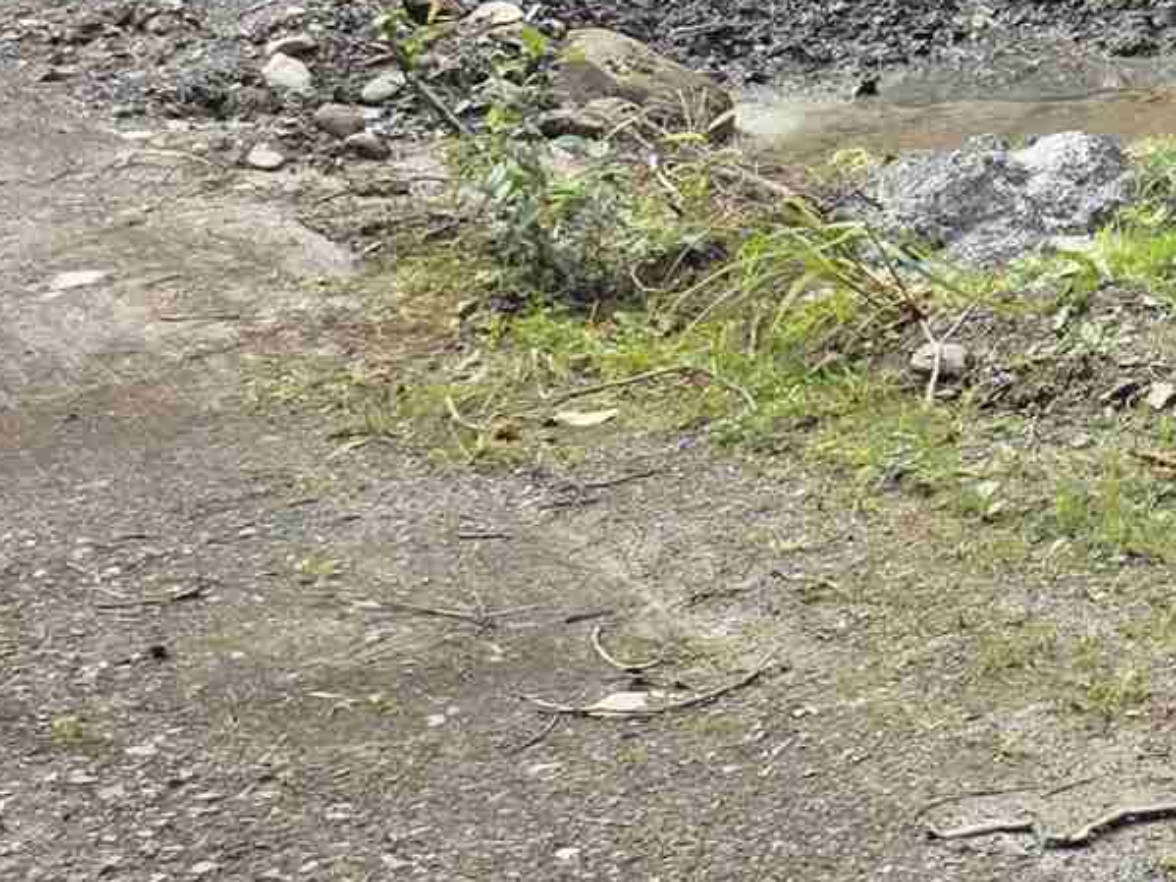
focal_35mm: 118
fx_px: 4008
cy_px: -621
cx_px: 1904
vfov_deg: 11.7
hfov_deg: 15.1
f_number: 1.7
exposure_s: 1/1742
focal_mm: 6.3
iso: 80
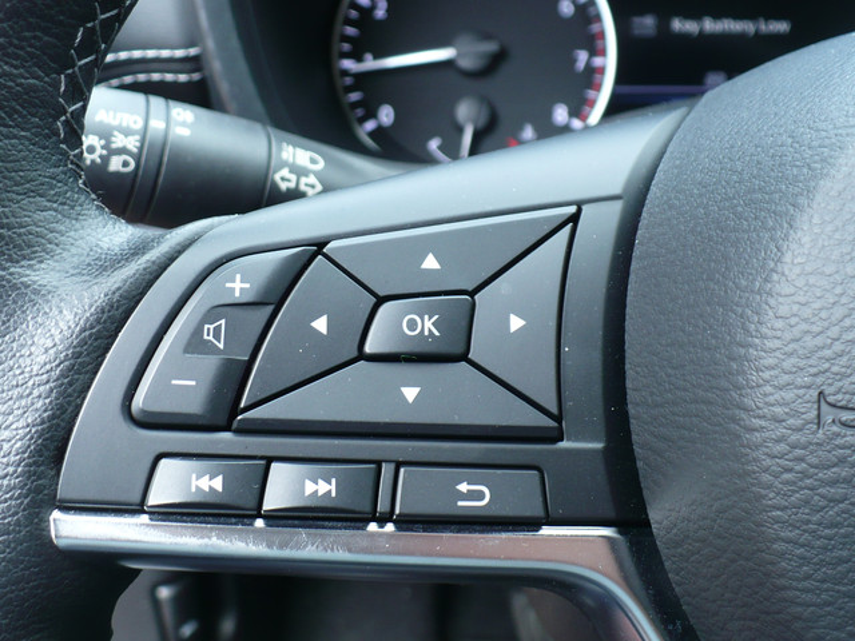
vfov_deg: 32.2
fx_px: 1111
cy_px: 320
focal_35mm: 45
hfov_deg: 42.1
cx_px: 428
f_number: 2.8
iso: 100
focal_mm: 6.1
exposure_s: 1/40
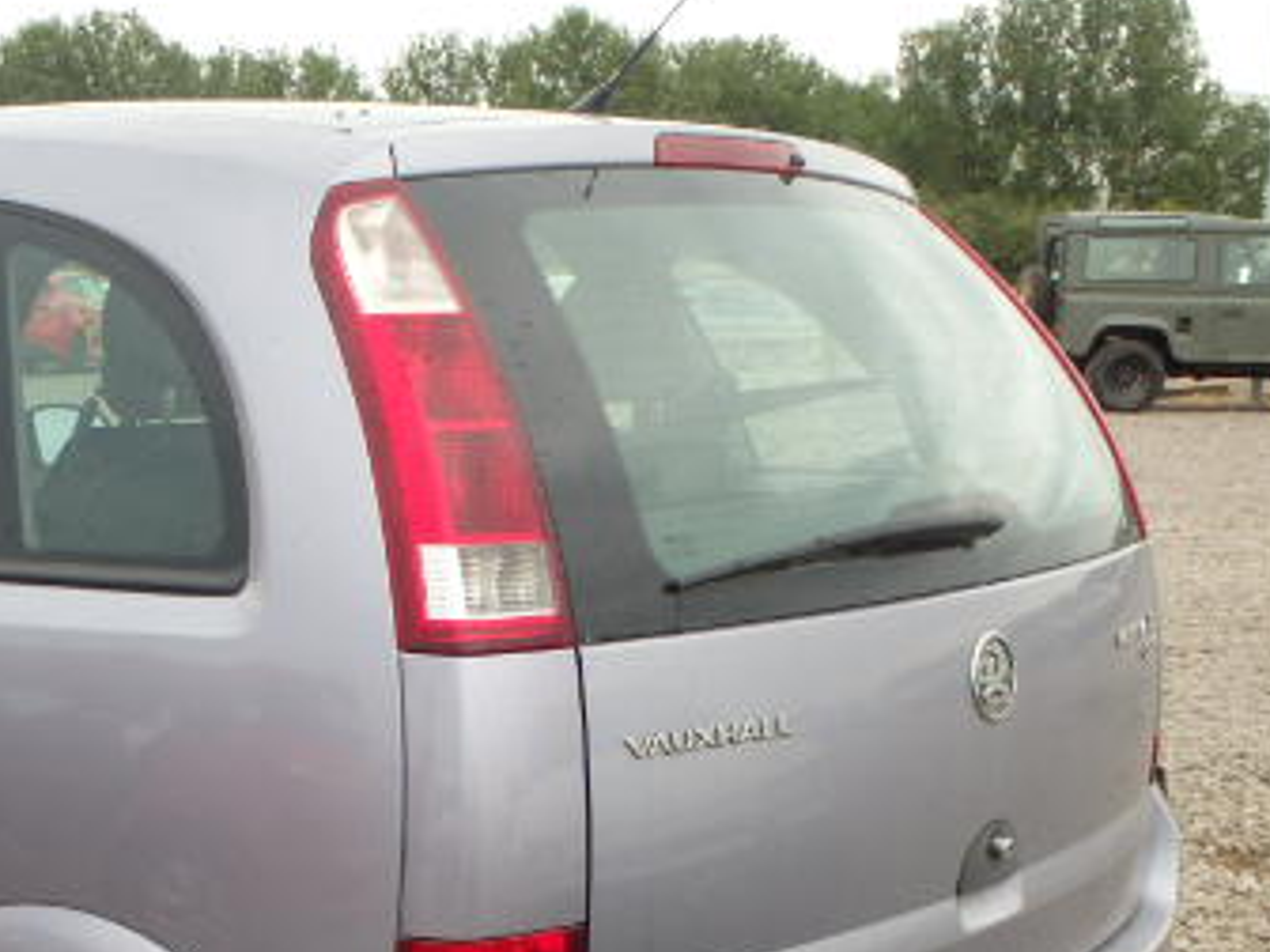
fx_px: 2238
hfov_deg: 30.5
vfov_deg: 23.5
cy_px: 820
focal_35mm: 61
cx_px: 170
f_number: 4.2
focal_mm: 5.7
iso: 125
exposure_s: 1/160
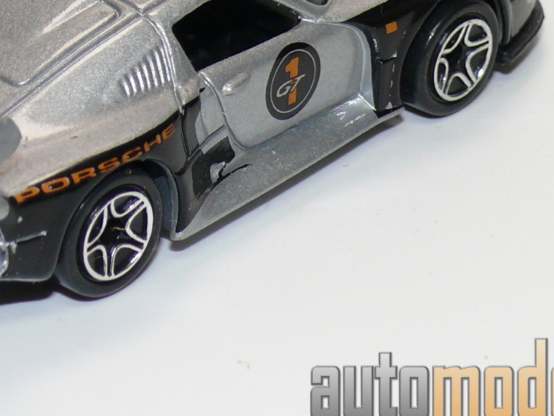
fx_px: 3153
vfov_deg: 7.5
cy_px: 17
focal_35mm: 197
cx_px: 145
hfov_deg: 10.0
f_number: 4
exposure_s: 1/30
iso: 100
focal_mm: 12.9
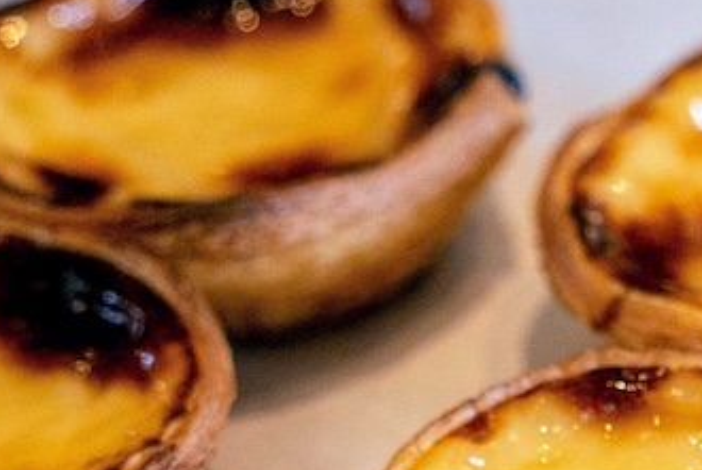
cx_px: 706
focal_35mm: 160
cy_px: 602
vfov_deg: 8.5
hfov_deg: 12.7
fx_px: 3124
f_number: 4
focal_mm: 44
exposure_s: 1/400
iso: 2000
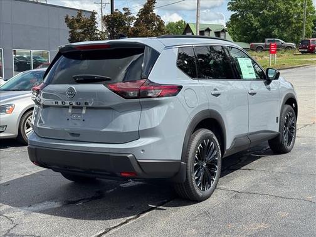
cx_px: 158
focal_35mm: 48
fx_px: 438
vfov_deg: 30.3
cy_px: 118
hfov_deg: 39.7
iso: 64
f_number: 1.78
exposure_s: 1/3096
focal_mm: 6.76
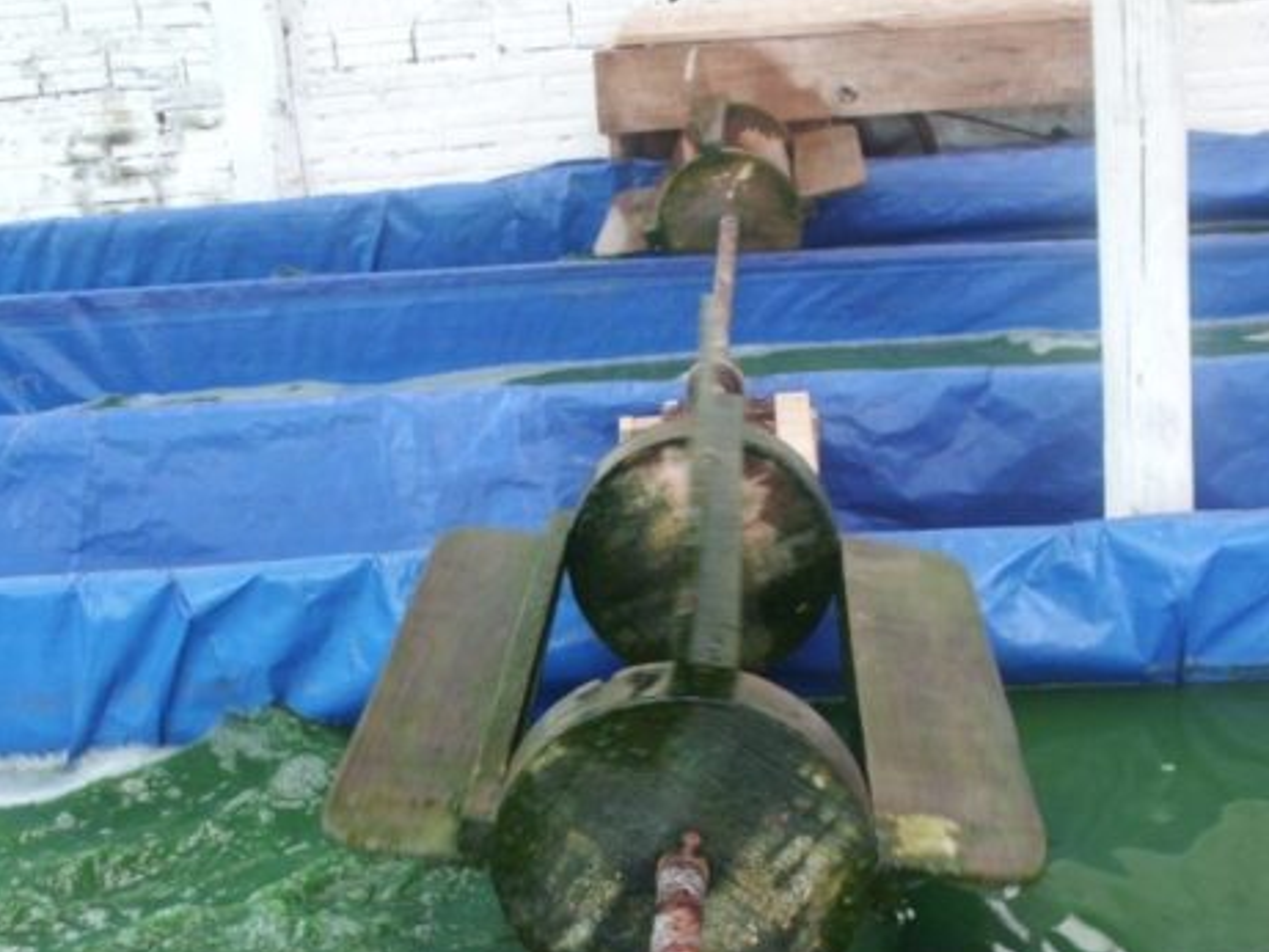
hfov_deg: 38.2
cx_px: 655
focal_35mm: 50
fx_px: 1833
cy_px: 638
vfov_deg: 28.9
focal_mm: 6.3
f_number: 2.9
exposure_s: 1/60
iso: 200
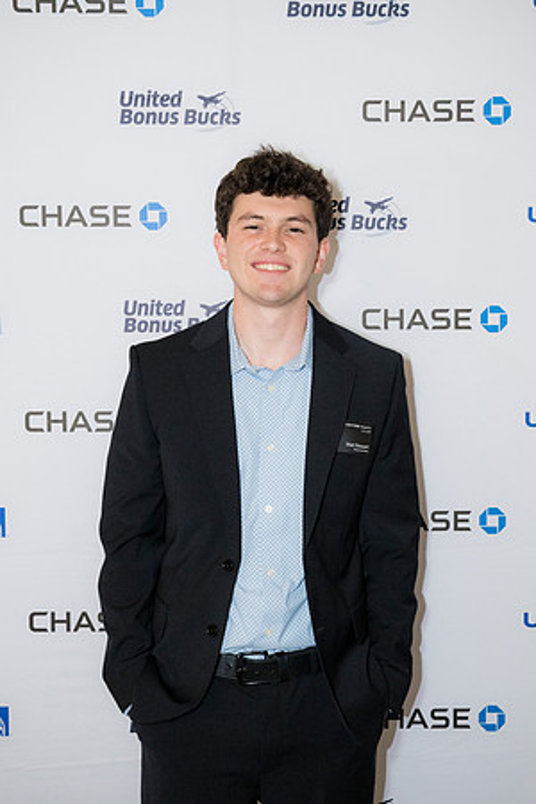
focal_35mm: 48
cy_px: 402
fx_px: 1072
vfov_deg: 41.1
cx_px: 268
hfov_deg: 28.1
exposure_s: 1/125
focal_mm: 48
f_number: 4
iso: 3200
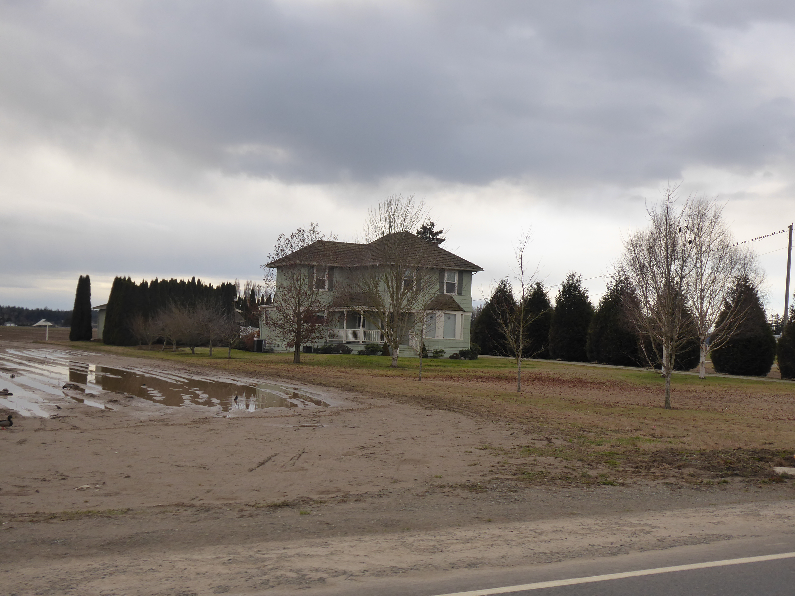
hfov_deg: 44.8
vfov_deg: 34.3
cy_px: 298
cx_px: 398
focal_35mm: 42
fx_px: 965
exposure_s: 1/400
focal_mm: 7.2
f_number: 3.8
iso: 125
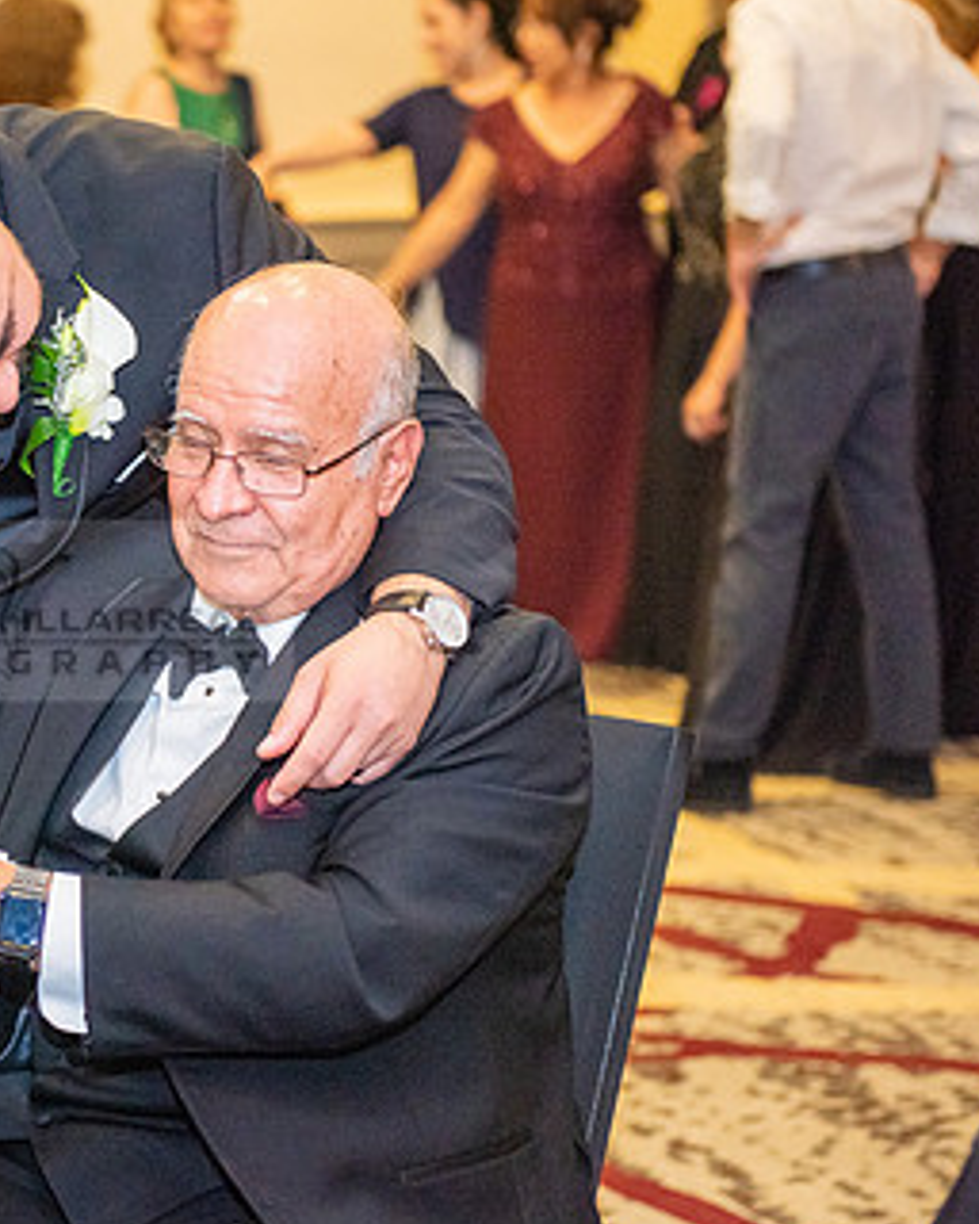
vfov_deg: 16.2
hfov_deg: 12.8
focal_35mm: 119
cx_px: -31
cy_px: 610
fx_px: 4310
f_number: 2.8
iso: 1600
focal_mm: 70
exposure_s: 1/160
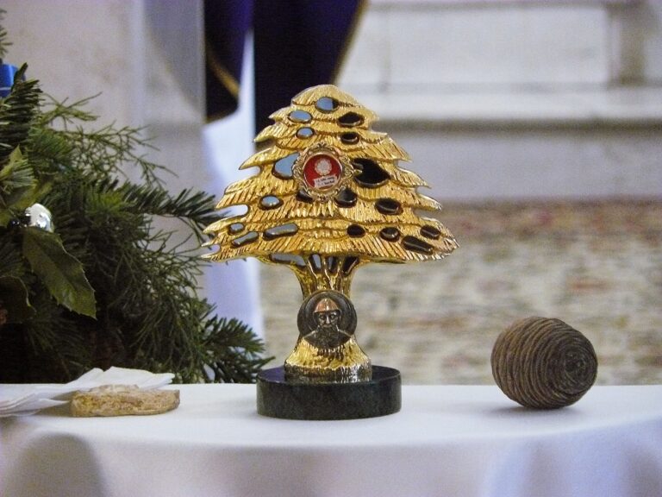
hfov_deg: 6.5
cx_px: 331
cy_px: 248
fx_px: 5852
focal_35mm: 306
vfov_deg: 4.9
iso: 800
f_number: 3.3
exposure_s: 1/50
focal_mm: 51
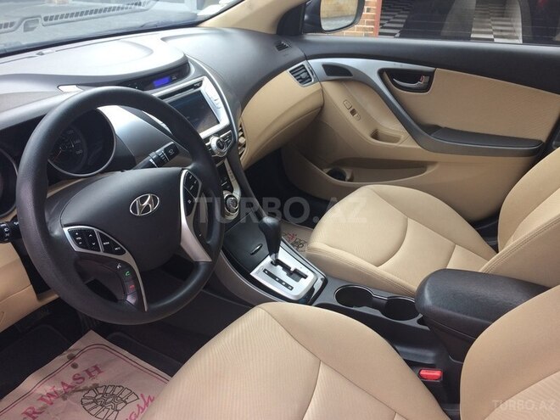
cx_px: 280
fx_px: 469
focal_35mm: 29
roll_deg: -1.7
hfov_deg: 61.7
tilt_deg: -28.7
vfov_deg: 48.2
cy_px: 210
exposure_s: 1/100
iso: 32
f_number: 2.2
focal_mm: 4.15
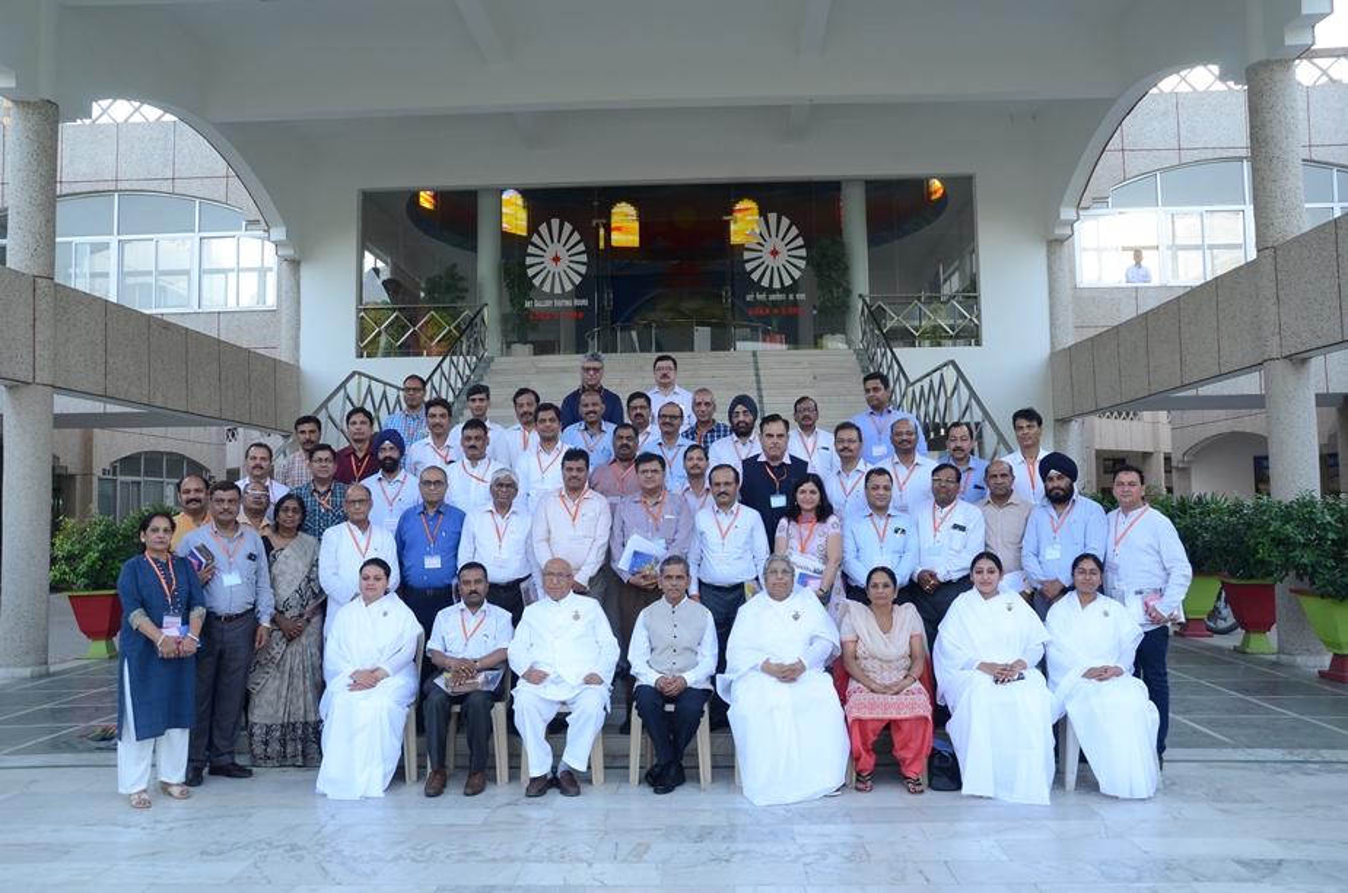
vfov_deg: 41.5
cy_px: 446
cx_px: 674
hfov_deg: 59.6
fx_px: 1177
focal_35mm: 32
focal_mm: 21
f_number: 7.1
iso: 400
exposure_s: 1/100
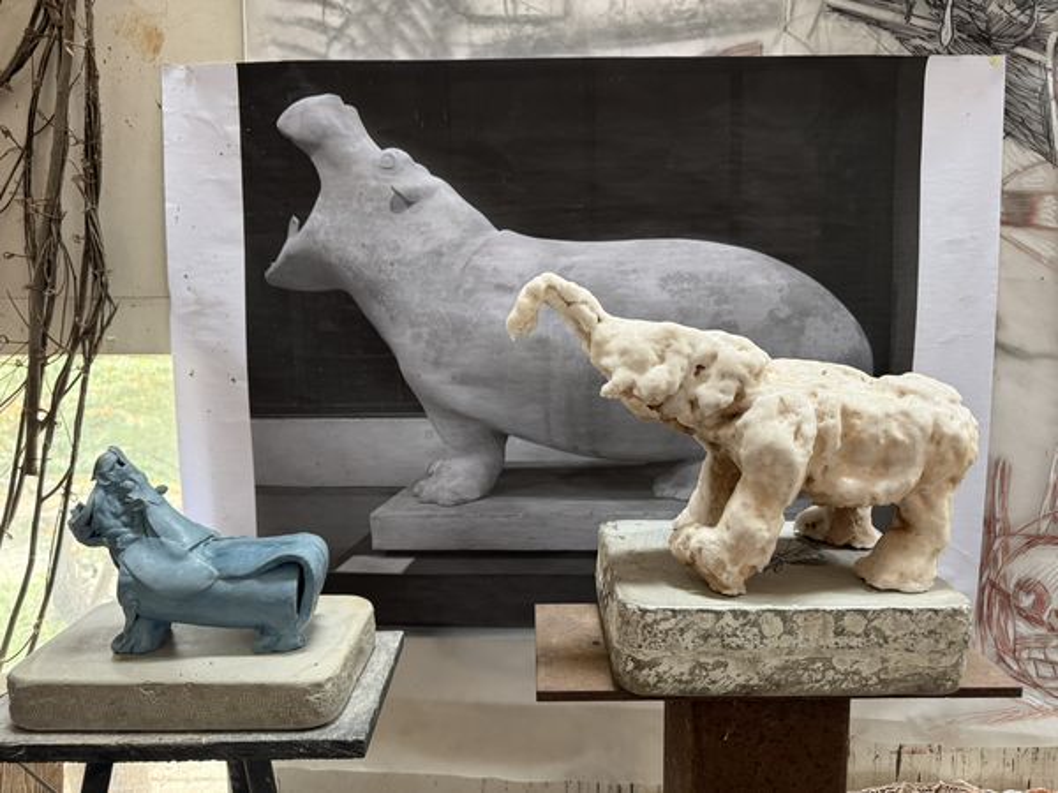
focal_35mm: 24
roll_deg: +0.8
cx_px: 529
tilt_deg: -6.4
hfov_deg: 71.6
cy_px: 396
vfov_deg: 56.8
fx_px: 734
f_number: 1.78
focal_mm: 6.76
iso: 250
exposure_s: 1/60
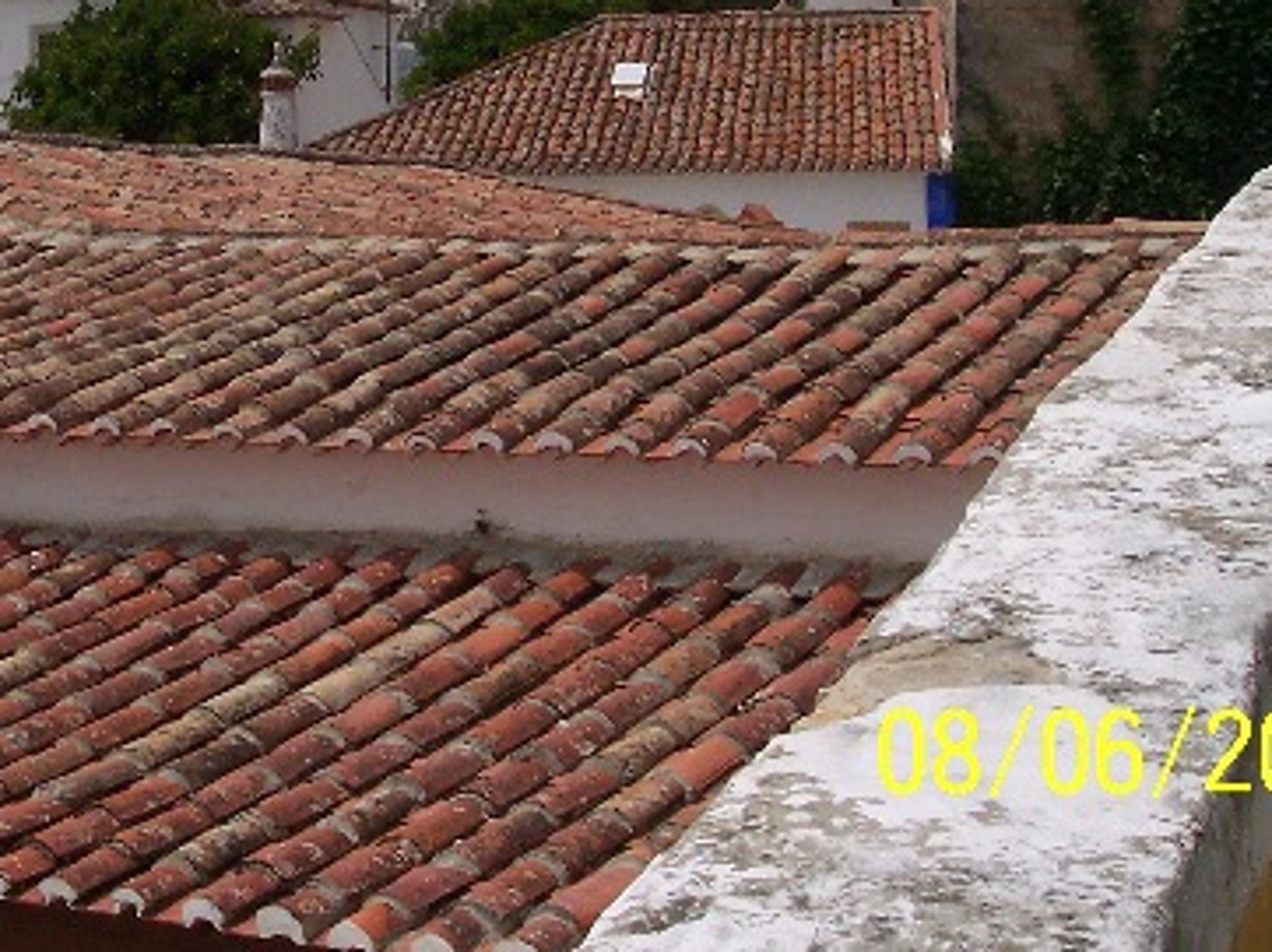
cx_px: 155
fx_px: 3085
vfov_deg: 17.1
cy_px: -39
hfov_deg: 22.8
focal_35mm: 84
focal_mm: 8
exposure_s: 1/1000
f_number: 4.8
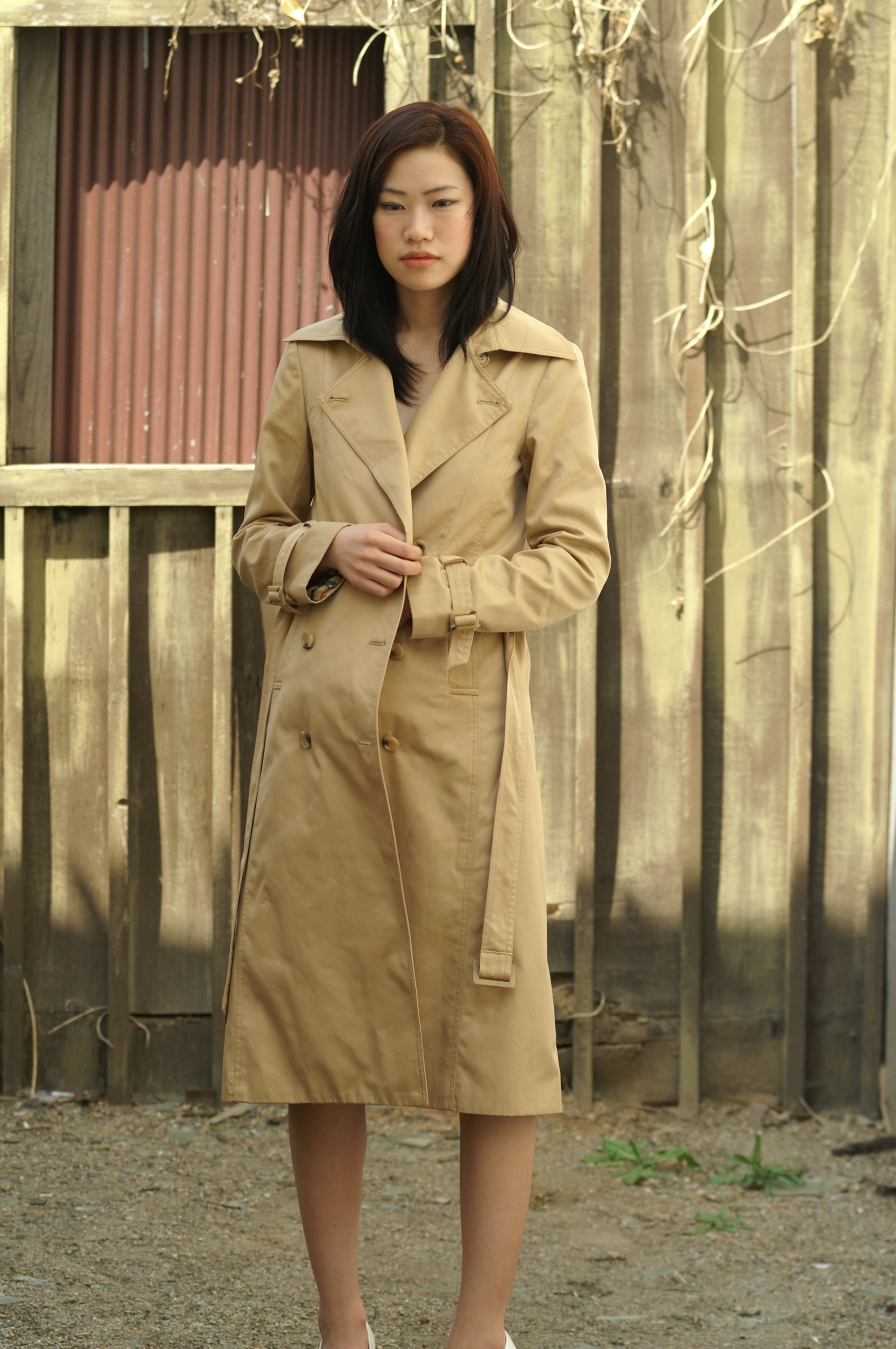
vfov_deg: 17.1
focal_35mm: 120
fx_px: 4488
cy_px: 674
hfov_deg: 11.4
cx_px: 448
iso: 200
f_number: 4.5
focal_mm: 80
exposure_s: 1/640
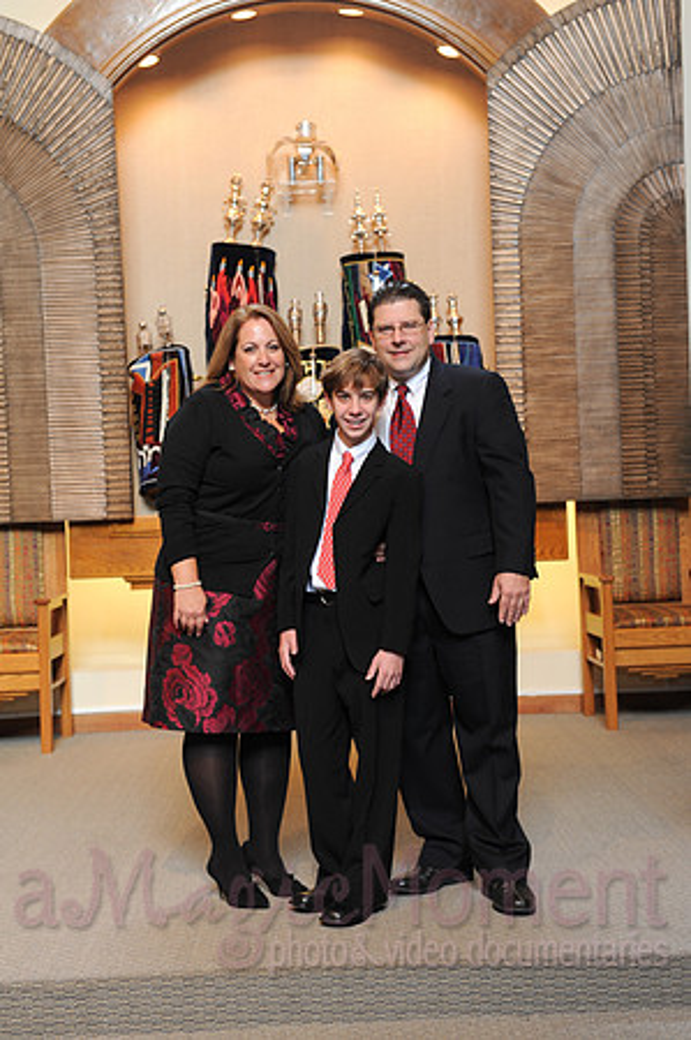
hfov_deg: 23.3
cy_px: 520
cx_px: 346
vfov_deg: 34.5
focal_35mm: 58
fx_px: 1674
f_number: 5
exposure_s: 1/50
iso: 500
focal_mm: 58
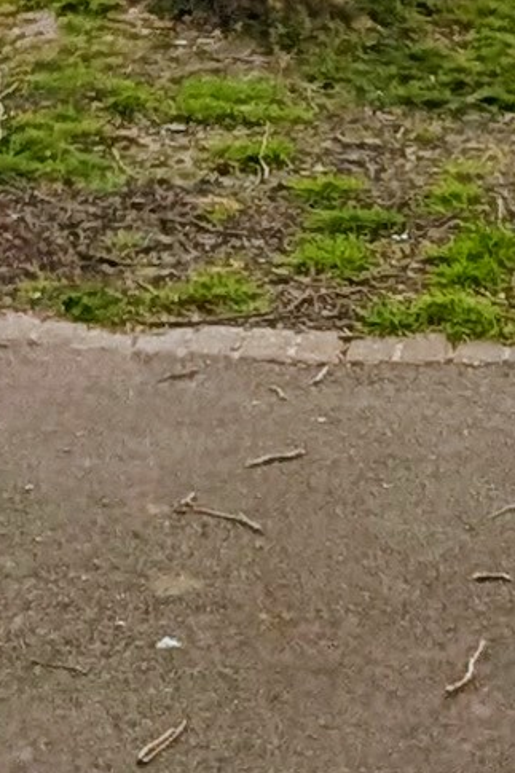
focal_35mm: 114
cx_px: 121
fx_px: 2448
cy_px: -614
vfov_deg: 15.5
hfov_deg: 12.0
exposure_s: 1/1027
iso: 43
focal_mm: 1.95
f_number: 2.2
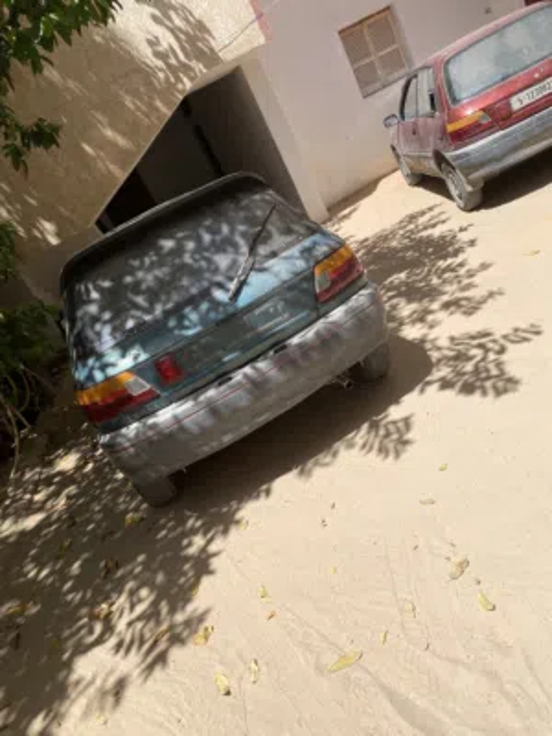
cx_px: 276
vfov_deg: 67.3
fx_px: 553
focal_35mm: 26
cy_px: 368
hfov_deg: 53.1
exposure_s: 1/2410
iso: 32
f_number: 1.8
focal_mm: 4.25
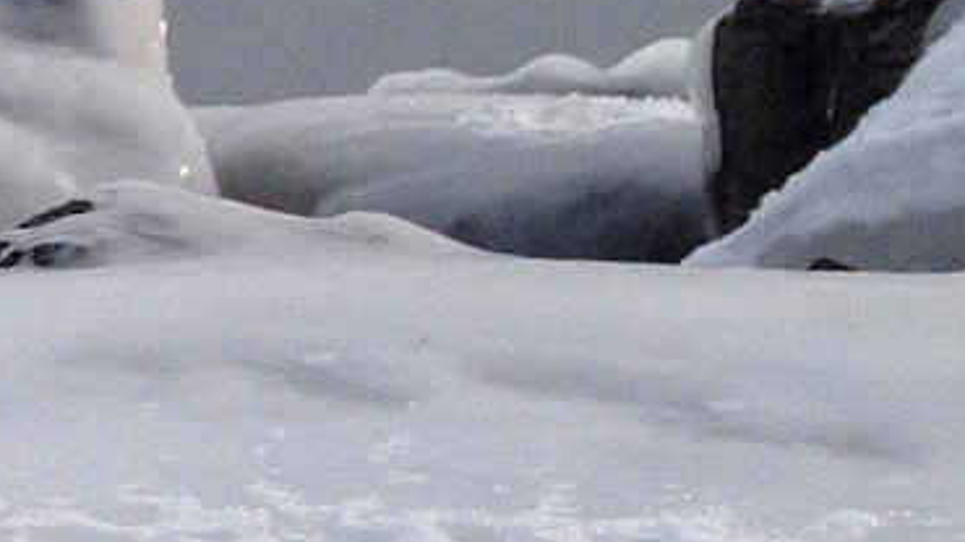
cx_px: -1114
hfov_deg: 11.4
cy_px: 610
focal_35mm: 165
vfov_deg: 7.3
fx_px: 4221
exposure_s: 1/1672
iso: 50
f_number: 2.4
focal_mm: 4.28
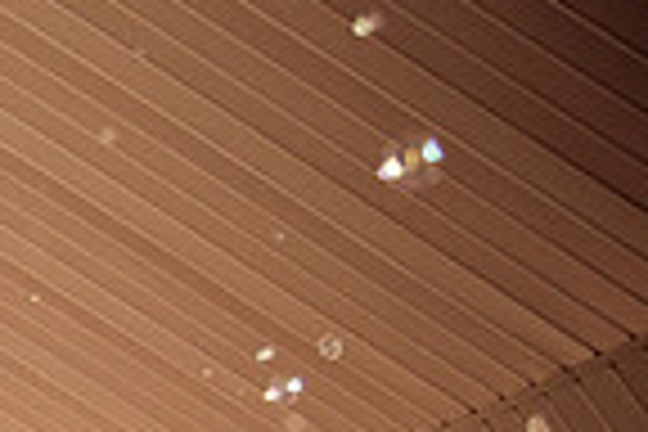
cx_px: -590
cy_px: 819
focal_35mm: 103
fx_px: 1854
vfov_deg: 12.0
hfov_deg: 16.1
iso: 500
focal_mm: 17
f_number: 3.2
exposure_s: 1/1250
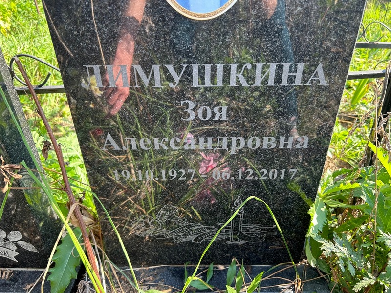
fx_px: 294
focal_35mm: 26
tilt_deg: -32.1
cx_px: 196
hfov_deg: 67.3
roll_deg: +0.3
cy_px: 146
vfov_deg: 53.1
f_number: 1.5
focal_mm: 5.7
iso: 40
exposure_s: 1/243
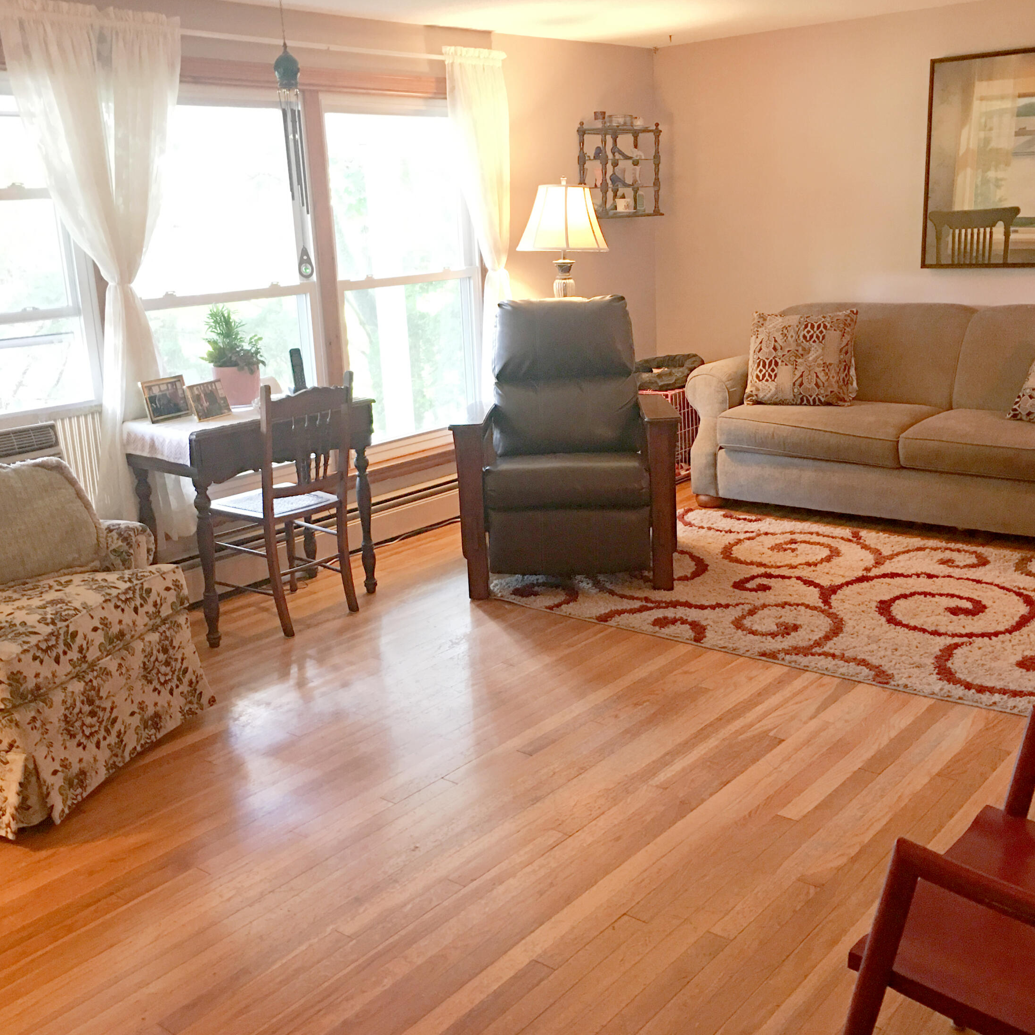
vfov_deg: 47.2
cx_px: 538
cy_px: 517
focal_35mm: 35
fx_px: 1184
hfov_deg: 47.2
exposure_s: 1/8
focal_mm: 4.15
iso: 80
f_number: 2.2
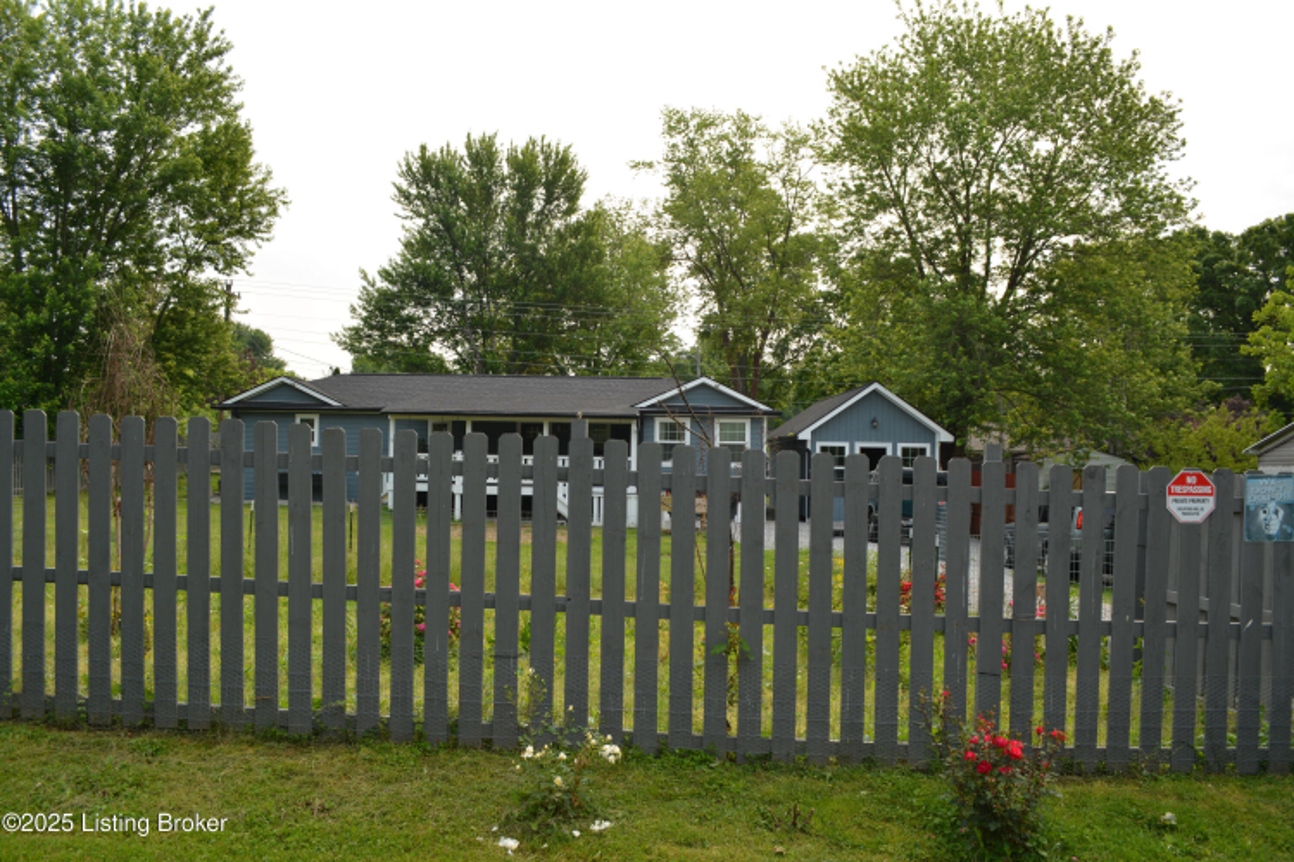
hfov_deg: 67.4
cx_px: 647
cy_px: 431
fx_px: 970
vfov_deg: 47.9
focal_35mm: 27
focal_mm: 18
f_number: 6.3
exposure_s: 1/200
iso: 100
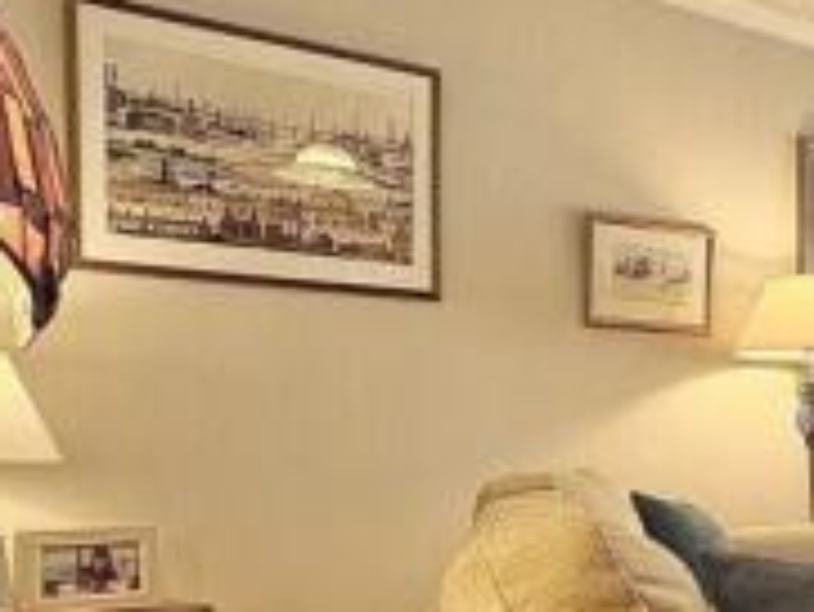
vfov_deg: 31.6
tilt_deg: -1.2
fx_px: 1059
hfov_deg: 33.5
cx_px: 996
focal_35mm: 45
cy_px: 466
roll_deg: -0.3
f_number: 2.2
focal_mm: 2.22
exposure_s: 1/100
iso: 125
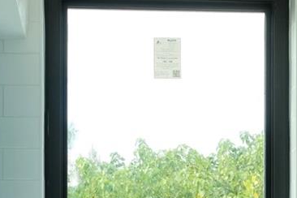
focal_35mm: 140
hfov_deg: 14.7
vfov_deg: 9.4
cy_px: 353
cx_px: 131
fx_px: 1155
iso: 400
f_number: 5
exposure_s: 1/90
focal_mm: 21.4
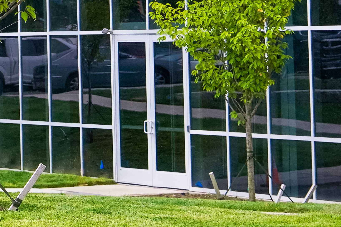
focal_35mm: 214
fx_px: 2027
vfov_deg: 6.3
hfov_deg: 9.5
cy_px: -115
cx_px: -89
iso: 640
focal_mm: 44
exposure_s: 1/4000
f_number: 4
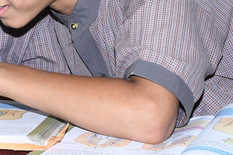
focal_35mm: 249
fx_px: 1610
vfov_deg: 5.5
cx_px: 3
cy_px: -61
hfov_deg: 8.2
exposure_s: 1/125
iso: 640
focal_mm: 48
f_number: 10
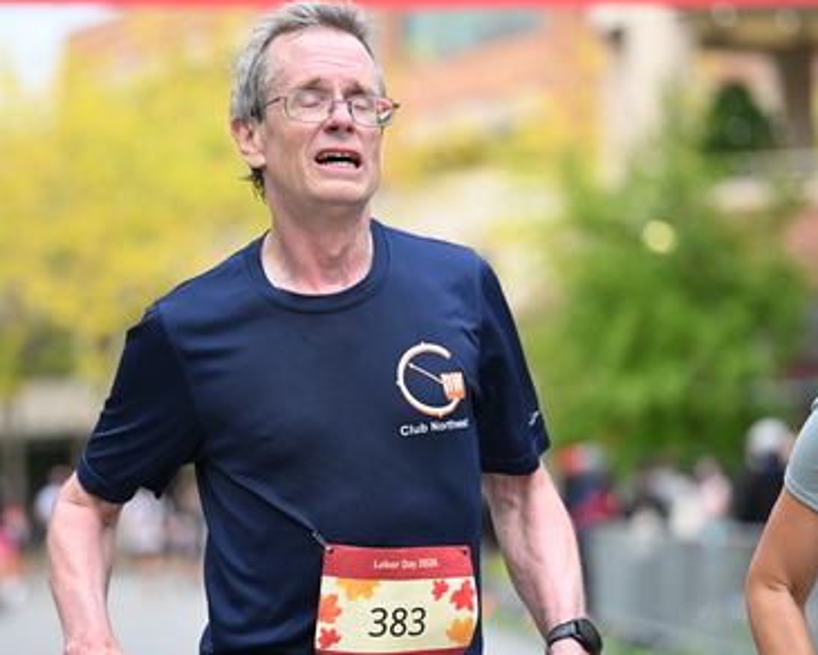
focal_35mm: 143
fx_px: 3462
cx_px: 409
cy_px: 357
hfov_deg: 13.5
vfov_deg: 10.8
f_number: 2.8
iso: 1000
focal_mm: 101
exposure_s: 1/2000
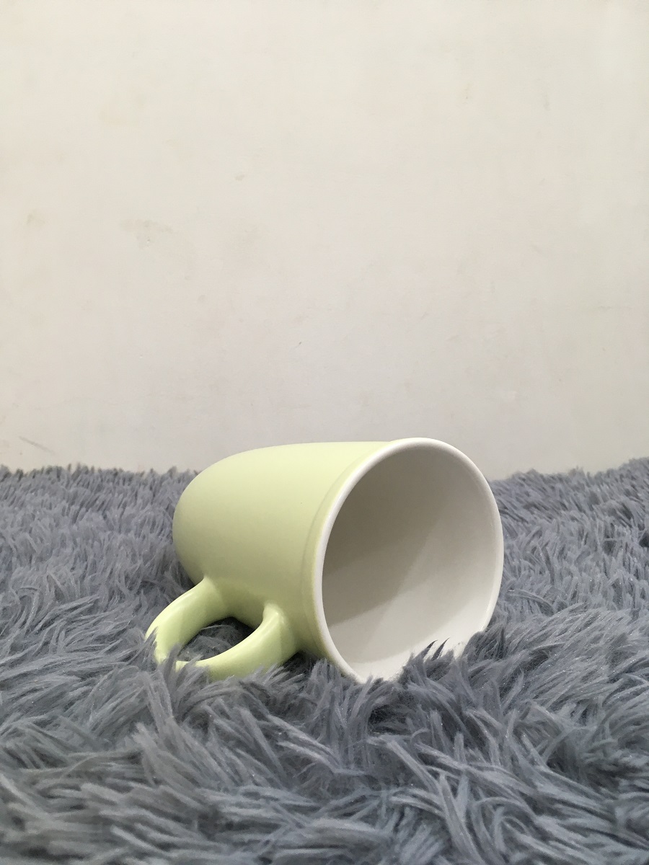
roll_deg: +0.8
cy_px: 432
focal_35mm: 29
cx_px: 324
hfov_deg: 48.2
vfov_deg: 61.7
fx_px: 725
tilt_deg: -9.9
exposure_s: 1/33
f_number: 2.2
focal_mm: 4.15
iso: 80
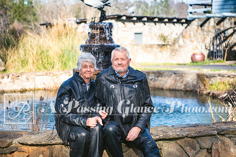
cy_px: 78
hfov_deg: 28.8
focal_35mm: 70
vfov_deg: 19.5
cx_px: 118
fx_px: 459
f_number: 3.2
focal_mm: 70
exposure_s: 1/2500
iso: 720
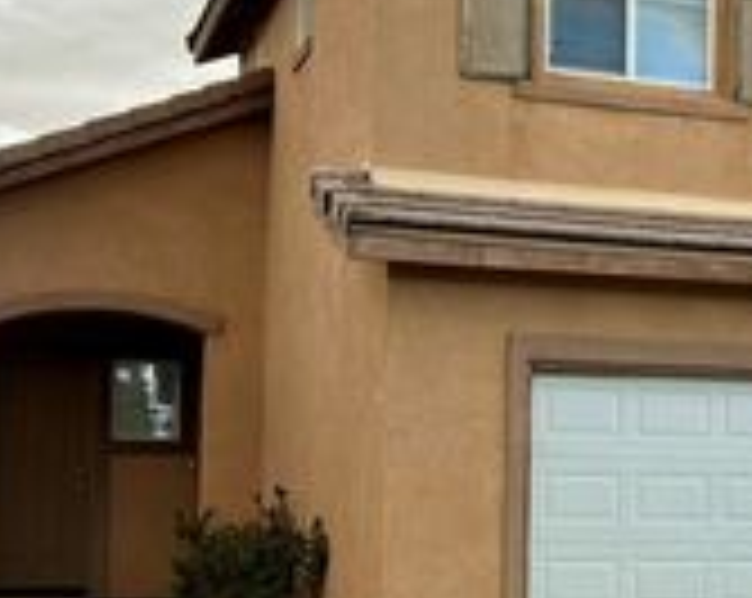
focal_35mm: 82
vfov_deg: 18.6
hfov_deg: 22.2
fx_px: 1822
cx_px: 793
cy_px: 411
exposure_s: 1/580
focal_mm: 3
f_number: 1.8
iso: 32
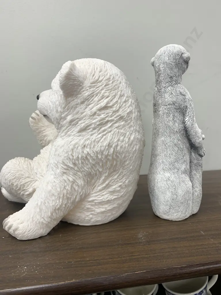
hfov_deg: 53.1
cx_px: 110
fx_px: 221
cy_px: 148
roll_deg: +0.5
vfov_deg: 67.3
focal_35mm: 26
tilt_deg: -8.3
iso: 50
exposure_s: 1/100
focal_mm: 4.25
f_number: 1.8
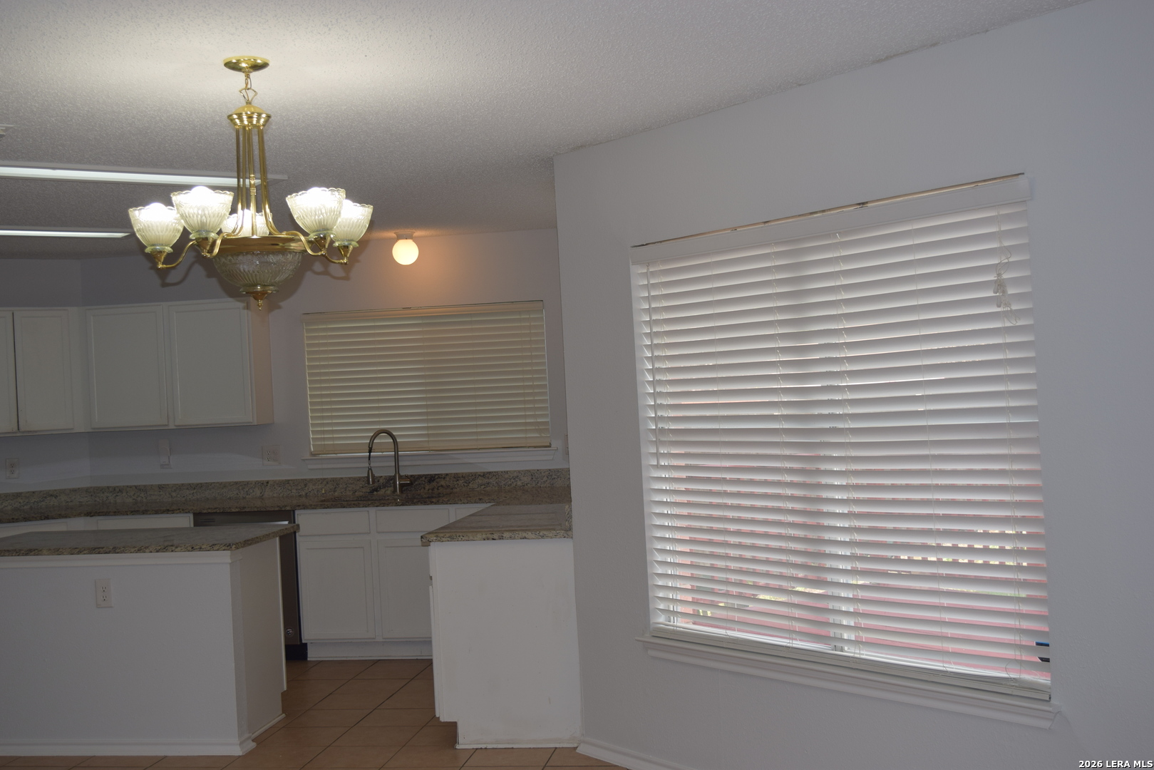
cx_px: 577
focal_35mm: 44
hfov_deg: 45.0
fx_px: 1395
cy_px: 385
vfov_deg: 30.9
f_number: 5.6
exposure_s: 1/125
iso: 160
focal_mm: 29
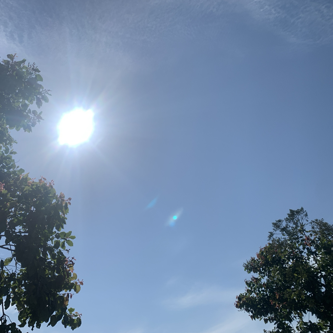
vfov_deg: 52.5
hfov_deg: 51.8
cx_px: 118
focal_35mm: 31
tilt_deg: +34.2
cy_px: 165
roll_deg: +6.1
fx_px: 337
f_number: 1.8
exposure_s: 1/11765
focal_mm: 4.25
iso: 25
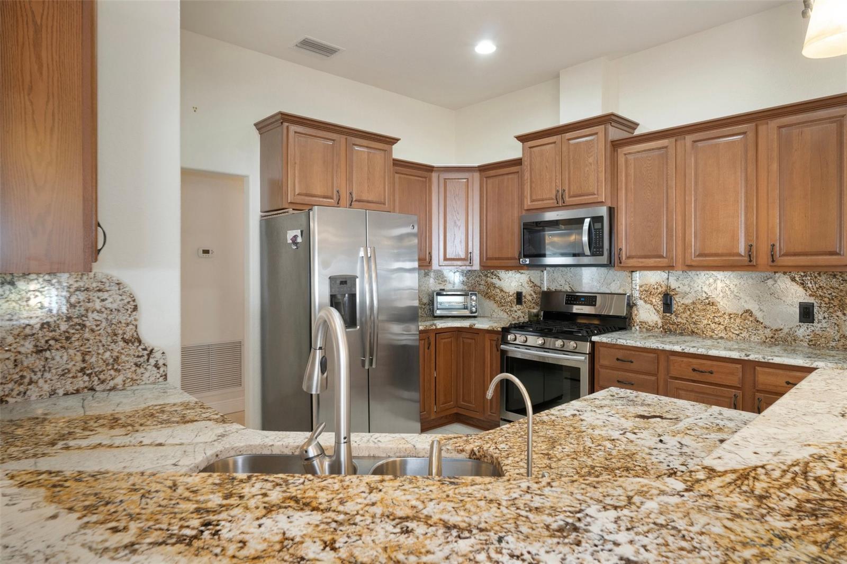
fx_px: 494
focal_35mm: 21
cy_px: 282
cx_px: 424
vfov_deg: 59.5
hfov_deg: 81.2
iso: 320
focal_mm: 14
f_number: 8
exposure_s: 1.3
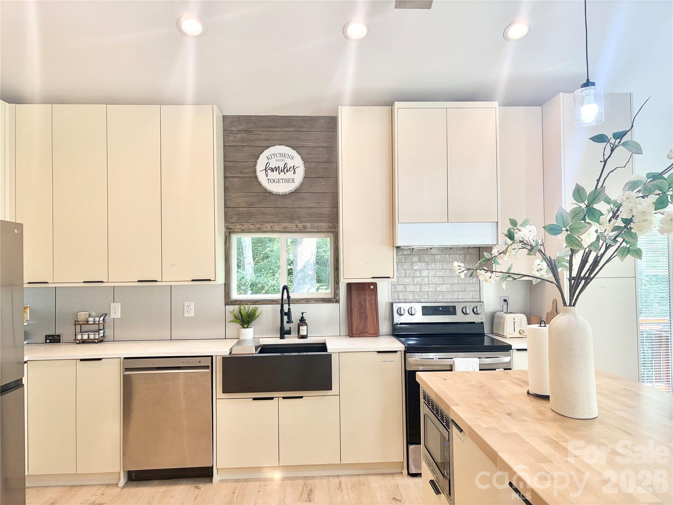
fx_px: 505
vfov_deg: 53.1
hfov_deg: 67.3
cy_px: 252
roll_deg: +0.8
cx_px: 336
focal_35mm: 26
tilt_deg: +1.6
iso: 100
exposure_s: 1/120
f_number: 1.6
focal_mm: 5.96
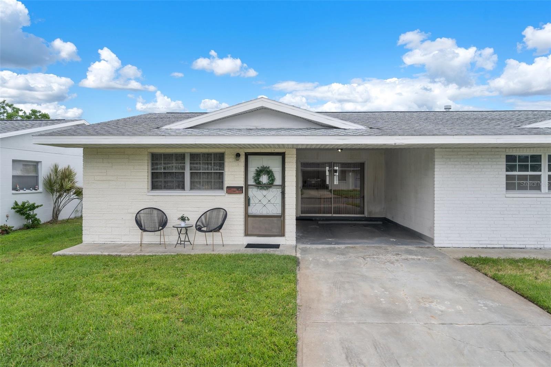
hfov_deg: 76.1
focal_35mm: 23
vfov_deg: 55.1
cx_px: 276
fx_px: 352
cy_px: 184
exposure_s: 1/160
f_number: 8
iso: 320
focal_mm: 23
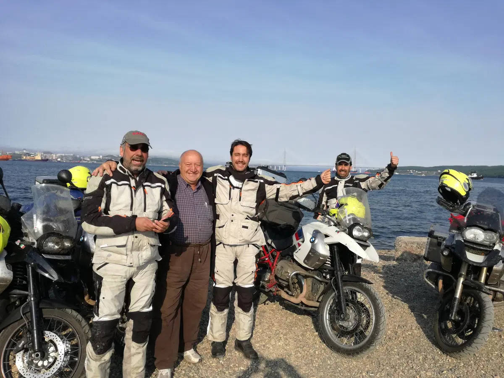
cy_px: 189
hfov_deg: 65.3
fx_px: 393
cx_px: 252
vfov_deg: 51.4
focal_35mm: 27
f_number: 2
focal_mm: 3.79
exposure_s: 1/1264
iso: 50
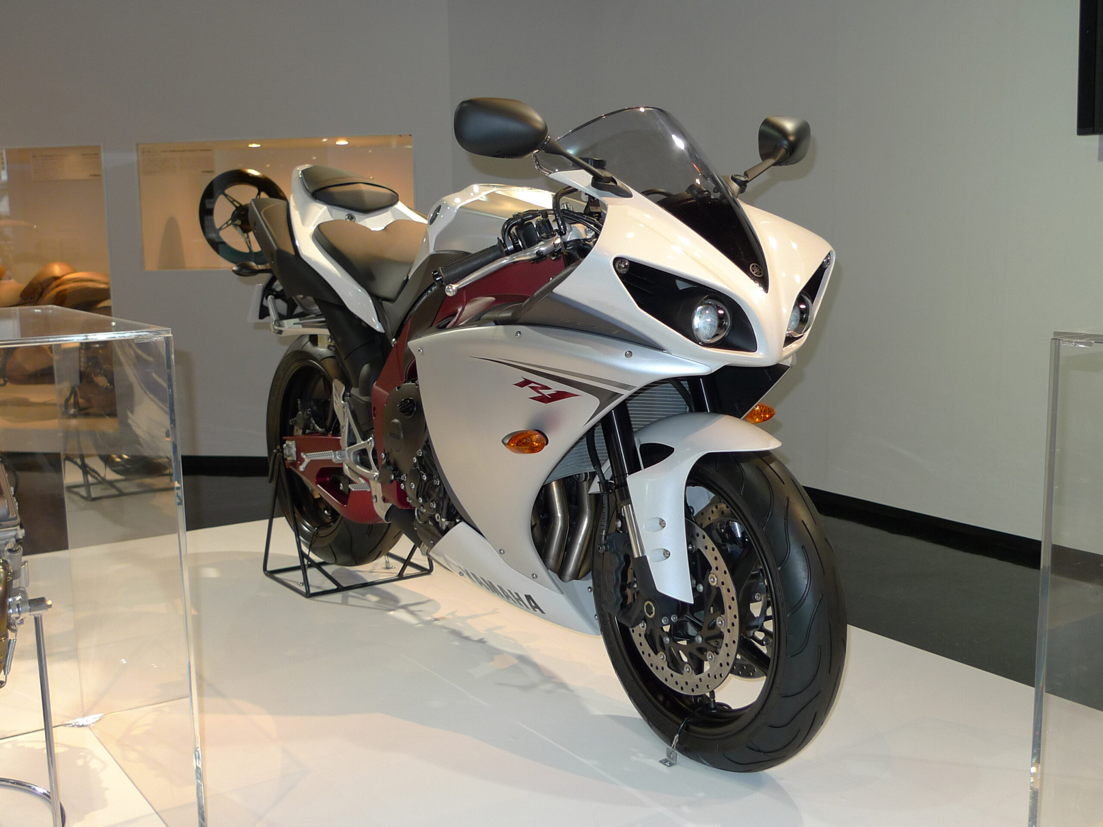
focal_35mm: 38
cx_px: 552
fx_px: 1211
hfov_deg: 49.0
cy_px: 414
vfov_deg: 37.7
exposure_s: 1/50
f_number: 2.2
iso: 100
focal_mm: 6.8
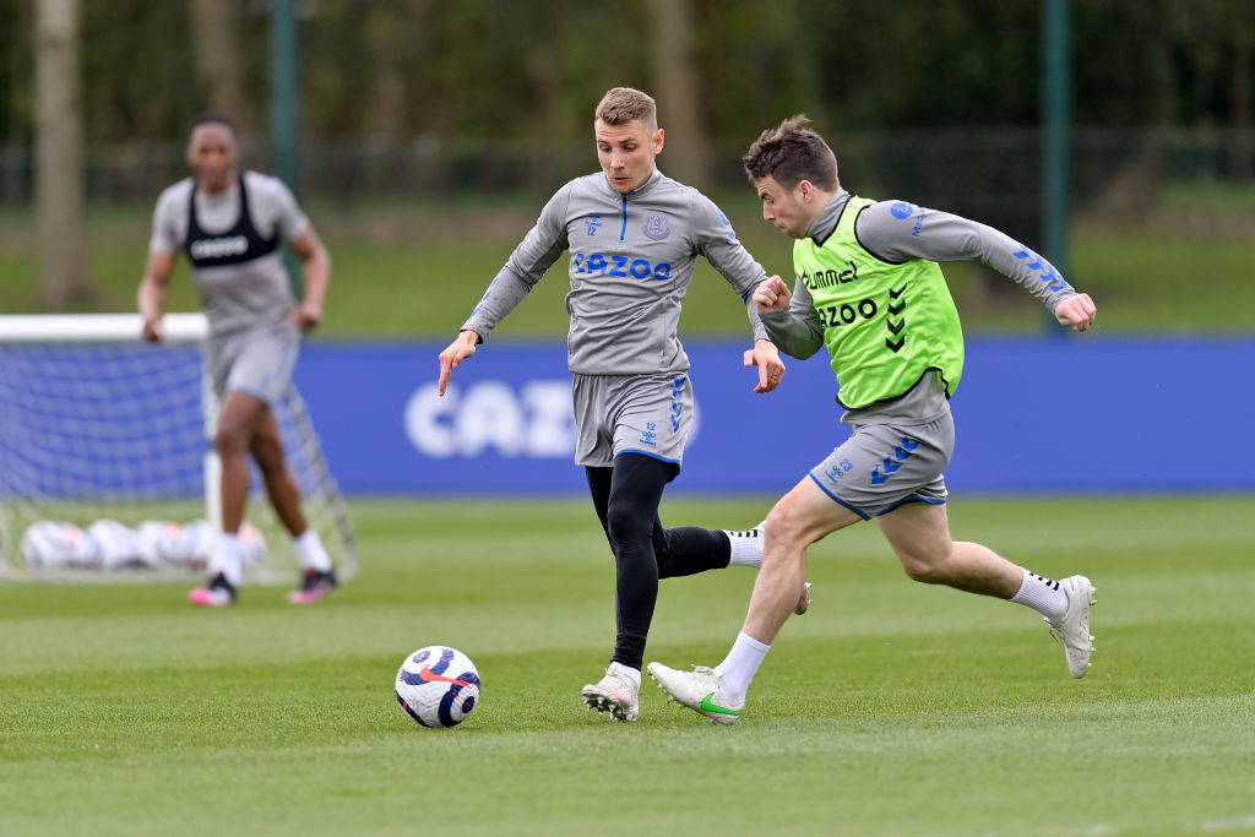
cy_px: 418
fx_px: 13945
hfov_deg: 5.2
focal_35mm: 400
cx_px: 628
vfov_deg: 3.4
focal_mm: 400
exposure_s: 1/2000
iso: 320
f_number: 2.8
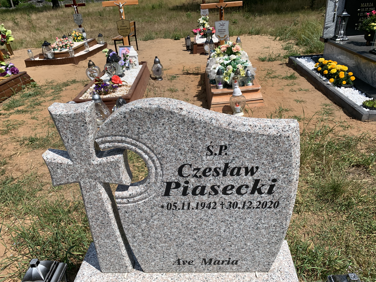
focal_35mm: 26
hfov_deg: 67.3
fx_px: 282
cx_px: 188
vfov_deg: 53.1
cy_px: 141
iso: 25
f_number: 1.8
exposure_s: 1/2994
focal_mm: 4.25
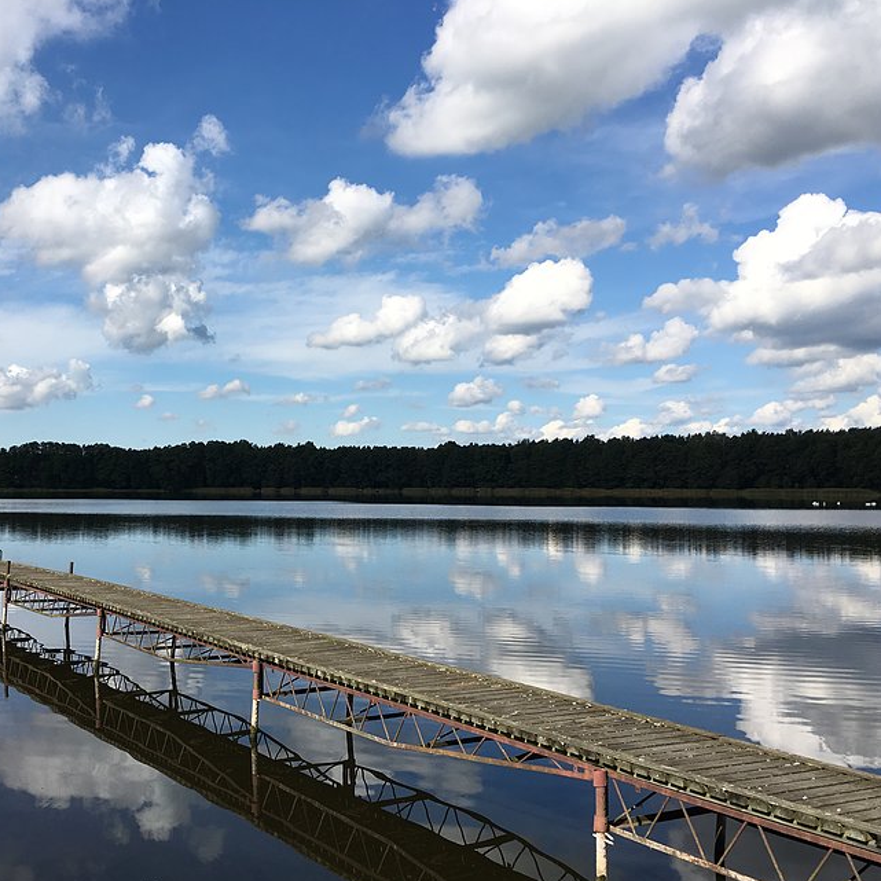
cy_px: 460
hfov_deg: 45.6
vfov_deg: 46.0
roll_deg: -0.5
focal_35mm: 36
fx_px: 1037
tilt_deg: +1.4
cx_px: 319
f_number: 2.2
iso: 25
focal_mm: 4.15
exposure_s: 1/1923
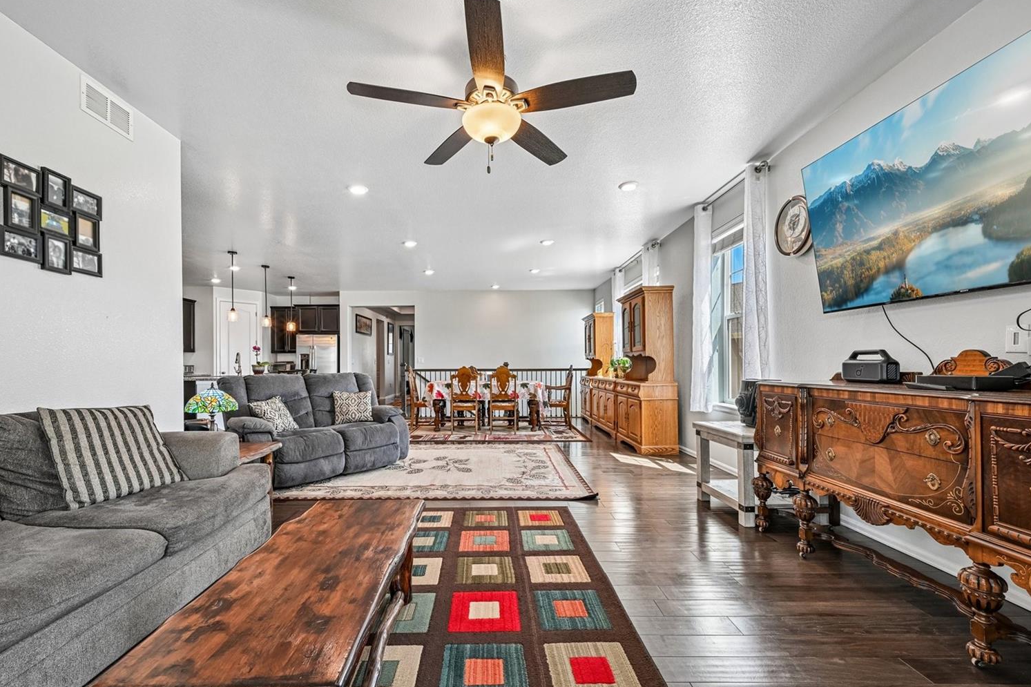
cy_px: 358
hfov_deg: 100.3
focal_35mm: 15
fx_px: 430
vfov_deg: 77.3
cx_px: 485
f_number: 11
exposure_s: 1/15
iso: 280
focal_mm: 14
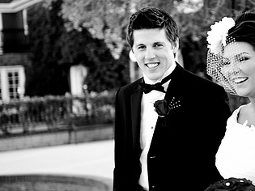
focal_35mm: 92
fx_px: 677
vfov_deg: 16.0
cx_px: 191
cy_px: 64
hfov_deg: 21.1
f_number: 2.8
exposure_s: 1/200
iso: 200
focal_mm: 52
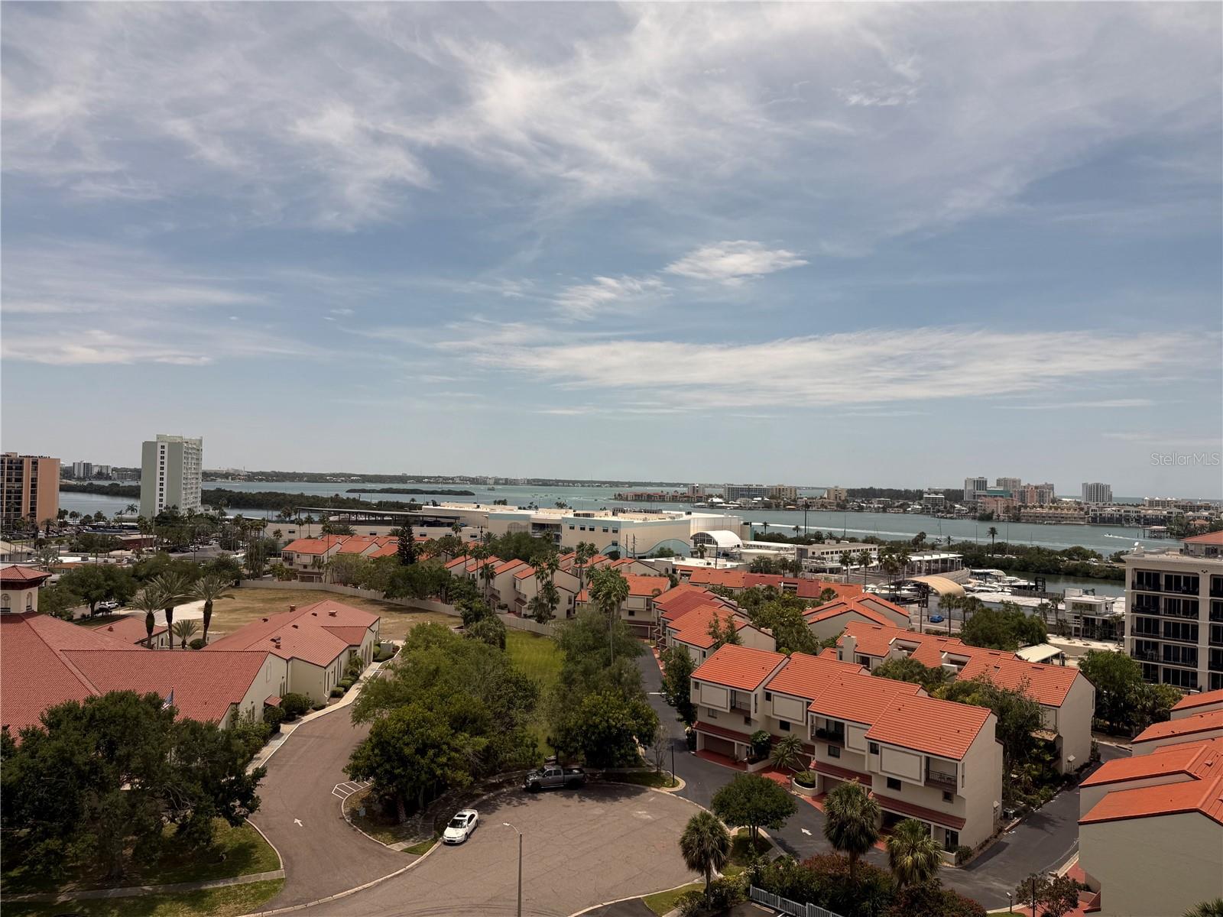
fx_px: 848
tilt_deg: +2.1
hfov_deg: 71.6
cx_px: 612
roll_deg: -1.9
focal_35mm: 24
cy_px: 458
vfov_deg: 56.8
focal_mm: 6.76
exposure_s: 1/4975
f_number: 1.78
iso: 80
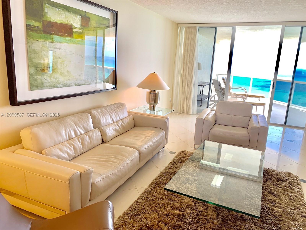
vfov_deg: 53.1
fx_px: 230
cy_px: 115
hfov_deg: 67.3
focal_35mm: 26
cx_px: 153
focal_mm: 4.25
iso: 32
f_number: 1.8
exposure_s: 1/120
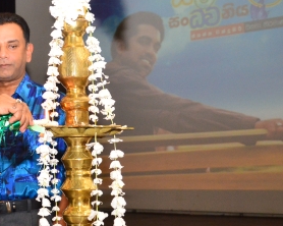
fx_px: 653
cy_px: 114
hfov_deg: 23.0
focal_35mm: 78
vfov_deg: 19.6
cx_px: -30
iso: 800
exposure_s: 1/100
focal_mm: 22
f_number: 4.5
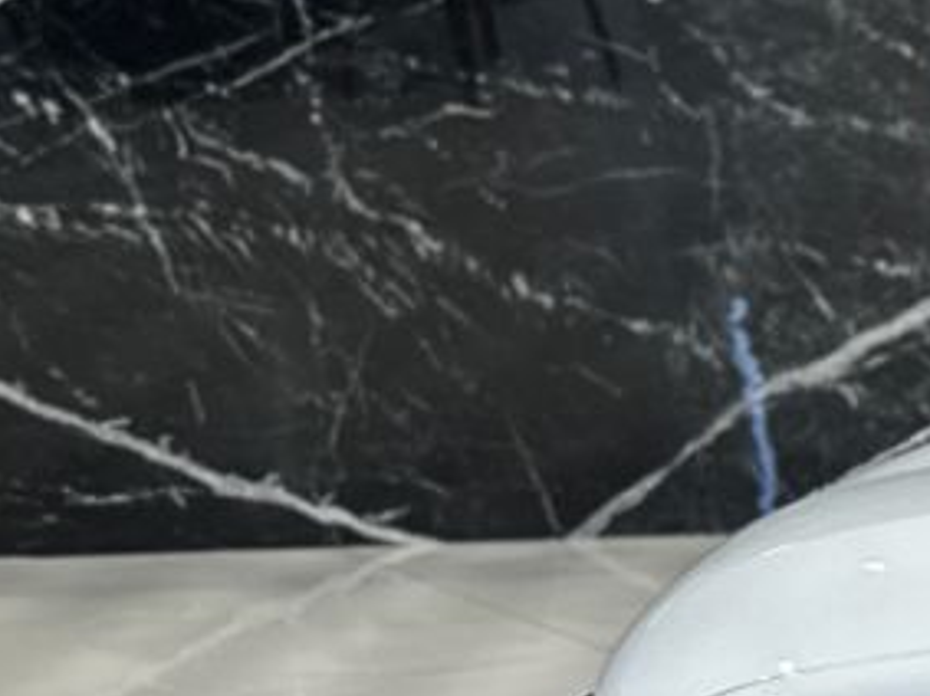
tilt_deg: -14.5
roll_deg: -0.1
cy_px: 886
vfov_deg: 9.0
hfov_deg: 9.0
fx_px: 4377
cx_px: 3066
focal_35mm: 163
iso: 125
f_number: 1.78
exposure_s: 1/120
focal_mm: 6.86
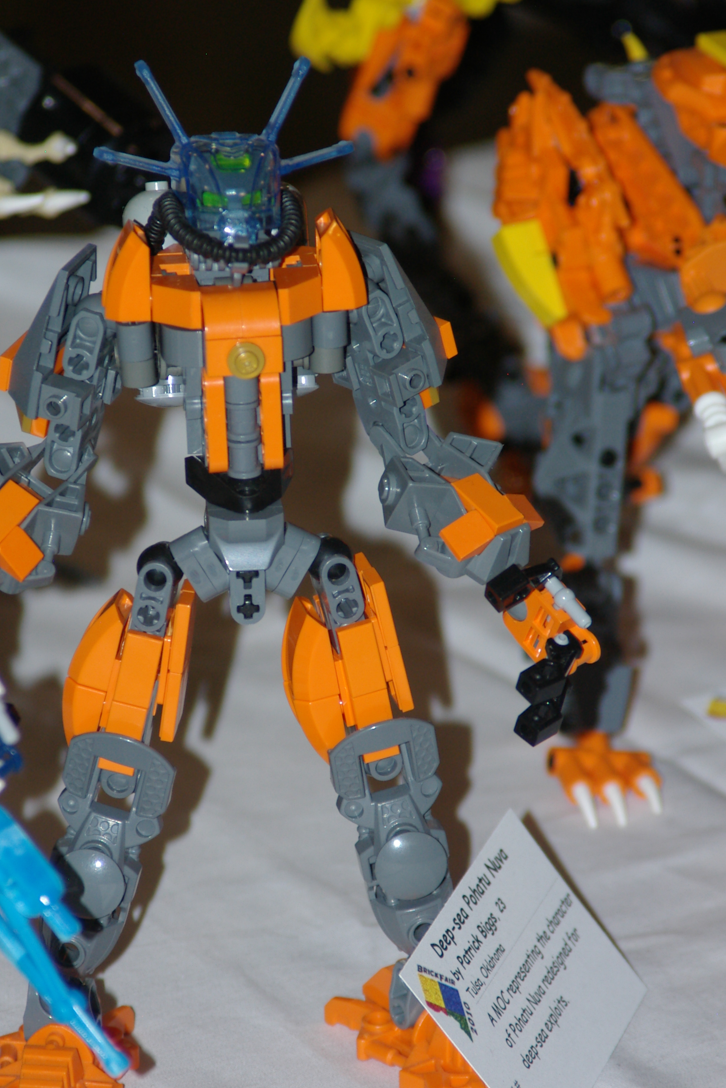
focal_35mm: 375
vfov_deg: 5.5
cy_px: 566
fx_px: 11333
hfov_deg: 3.7
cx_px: 295
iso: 400
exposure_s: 1/150
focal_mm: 200
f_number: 5.6
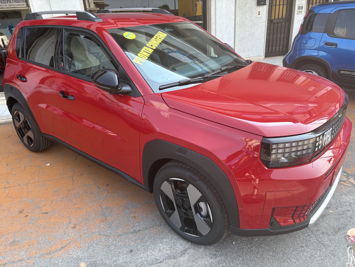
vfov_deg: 53.1
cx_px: 178
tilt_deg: -23.2
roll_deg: +3.7
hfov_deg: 67.3
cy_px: 134
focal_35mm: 26
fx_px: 267
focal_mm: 5.96
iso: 50
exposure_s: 1/475
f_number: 1.6
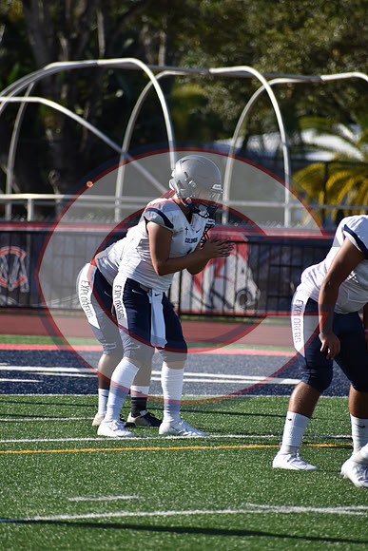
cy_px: 276
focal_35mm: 450
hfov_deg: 3.1
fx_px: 6895
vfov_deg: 4.6
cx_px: 184
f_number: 6.3
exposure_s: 1/1250
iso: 400
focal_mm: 300
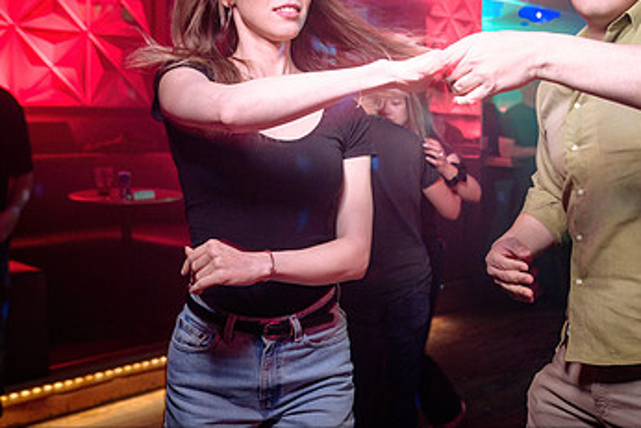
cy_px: 189
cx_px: 411
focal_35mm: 49
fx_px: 873
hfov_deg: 40.0
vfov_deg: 27.5
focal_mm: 26
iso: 1000
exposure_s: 1/50
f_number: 2.8
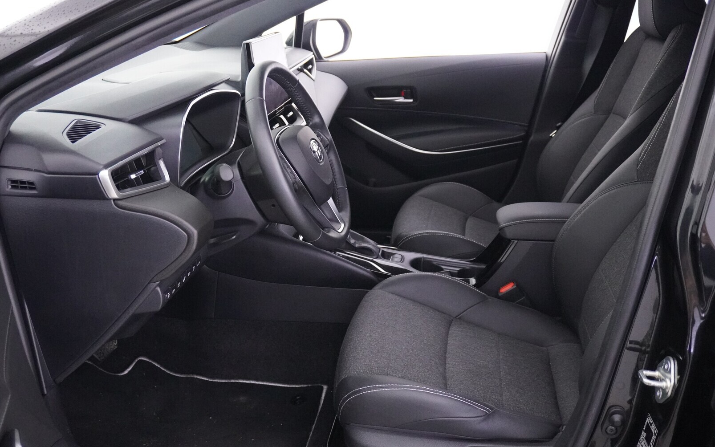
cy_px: 219
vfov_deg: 34.4
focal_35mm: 37
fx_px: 721
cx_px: 360
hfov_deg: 52.7
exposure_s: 1/25
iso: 6400
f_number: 4.5
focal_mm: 24
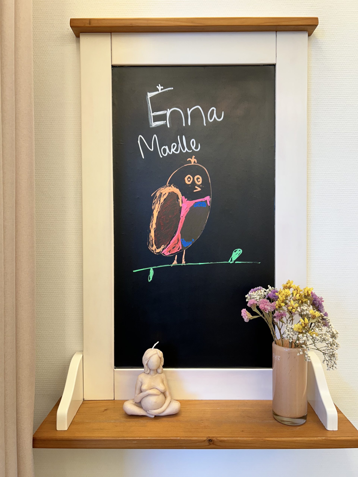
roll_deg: -1.4
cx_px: 179
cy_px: 238
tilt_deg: -1.5
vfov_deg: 67.3
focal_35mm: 26
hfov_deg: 53.1
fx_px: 359
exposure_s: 1/100
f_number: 1.5
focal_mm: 5.7
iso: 80
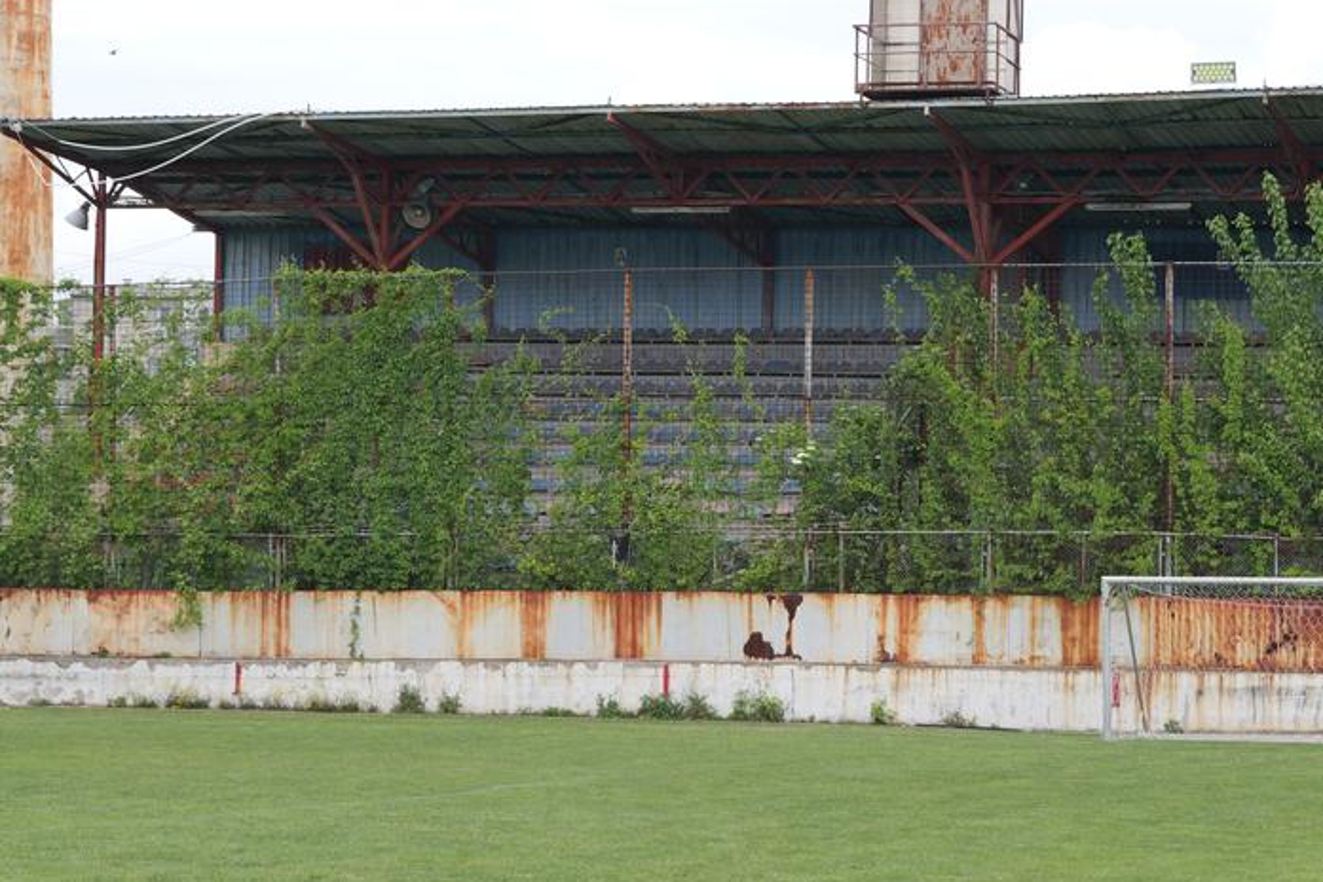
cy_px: 374
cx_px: 744
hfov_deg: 17.5
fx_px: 4300
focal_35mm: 117
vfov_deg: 11.7
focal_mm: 68
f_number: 4
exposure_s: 1/1000
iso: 200
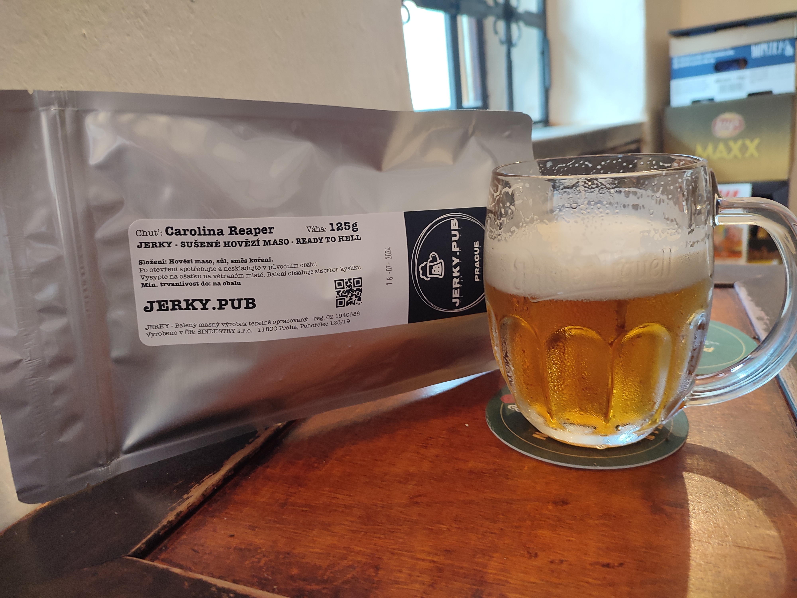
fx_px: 576
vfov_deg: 54.9
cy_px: 299
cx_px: 398
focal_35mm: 25
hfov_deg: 69.4
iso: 279
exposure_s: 1/20
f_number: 1.9
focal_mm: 6.04
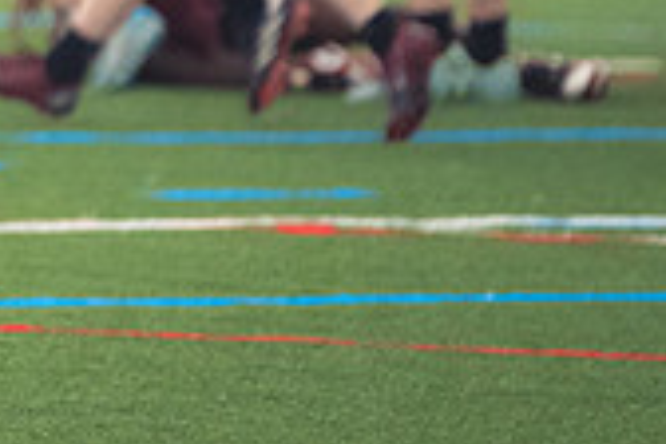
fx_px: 19165
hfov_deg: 2.0
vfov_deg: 1.3
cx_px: -476
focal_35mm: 1036
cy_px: -222
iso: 3600
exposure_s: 1/320
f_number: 2.8
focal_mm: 200
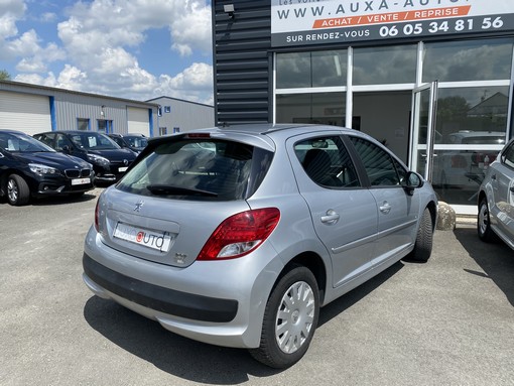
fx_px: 386
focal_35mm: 26
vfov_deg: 53.1
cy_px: 193
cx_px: 257
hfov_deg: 67.3
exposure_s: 1/3497
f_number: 1.8
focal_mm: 4.25
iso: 32
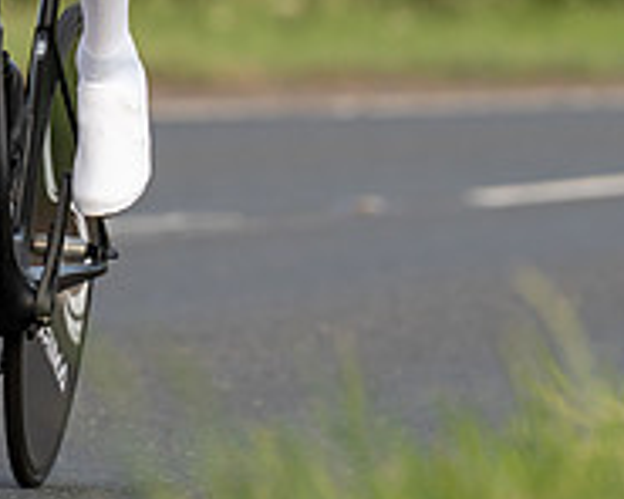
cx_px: 104
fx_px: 17175
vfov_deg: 1.7
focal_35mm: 930
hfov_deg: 2.1
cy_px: -206
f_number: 3.2
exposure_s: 1/1000
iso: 160
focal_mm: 197
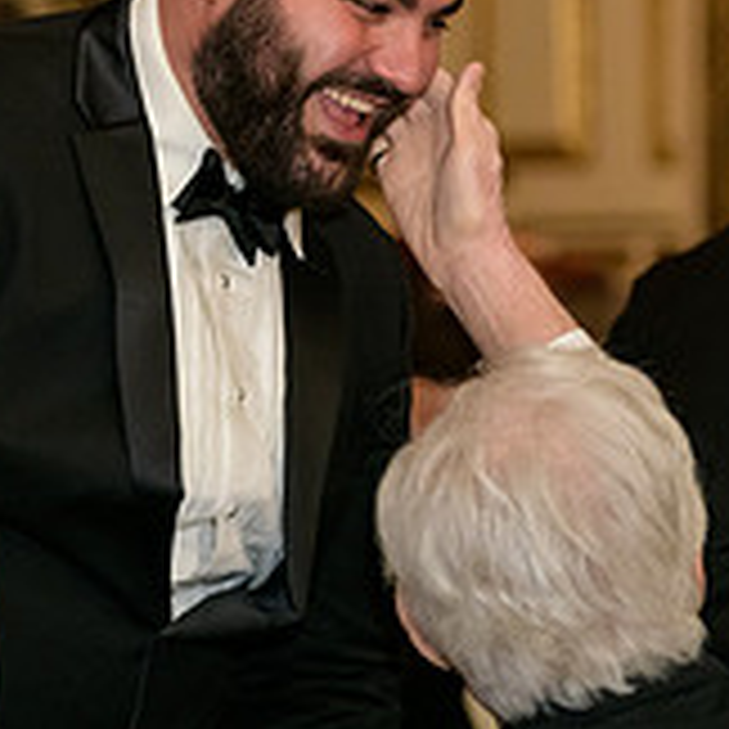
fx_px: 6910
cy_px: 286
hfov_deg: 6.0
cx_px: 230
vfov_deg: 6.0
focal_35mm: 290
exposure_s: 1/125
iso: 1600
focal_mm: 95
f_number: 3.2
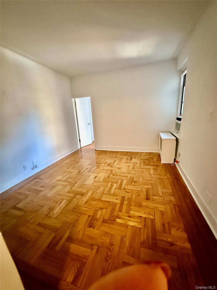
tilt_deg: -13.6
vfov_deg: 102.1
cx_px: 108
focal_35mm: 14
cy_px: 145
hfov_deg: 85.7
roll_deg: +3.3
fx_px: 117
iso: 1250
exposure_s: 1/60
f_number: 2.2
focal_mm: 2.22
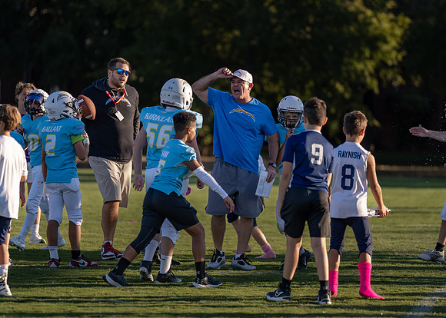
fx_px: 3119
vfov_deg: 5.8
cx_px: 235
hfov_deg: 8.2
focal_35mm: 246
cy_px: 138
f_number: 2.8
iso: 100
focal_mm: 200
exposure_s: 1/800
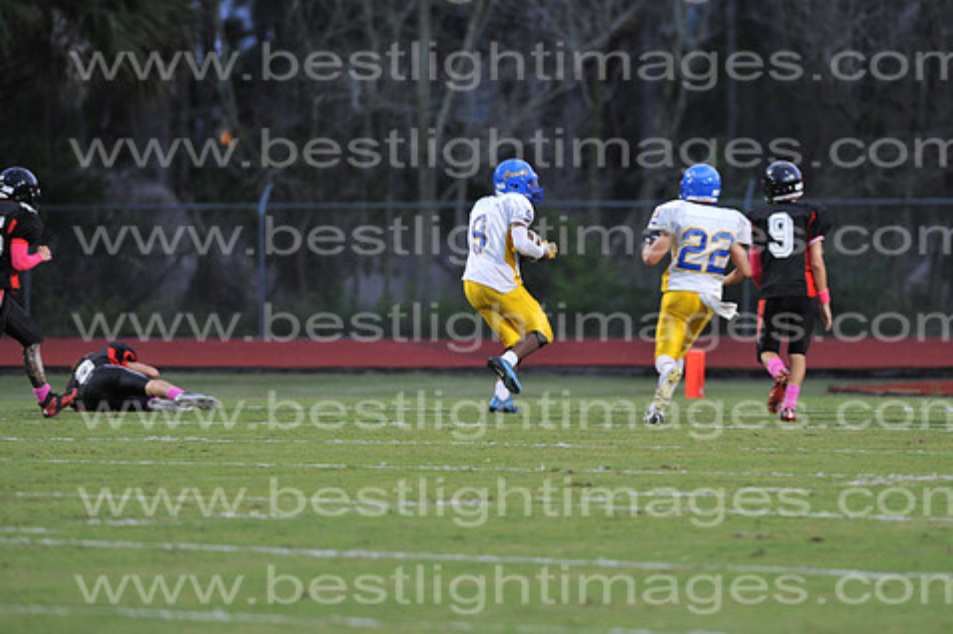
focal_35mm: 365
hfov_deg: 5.7
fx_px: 9652
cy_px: 284
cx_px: 527
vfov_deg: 3.8
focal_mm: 300
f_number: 4
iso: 3200
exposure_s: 1/250
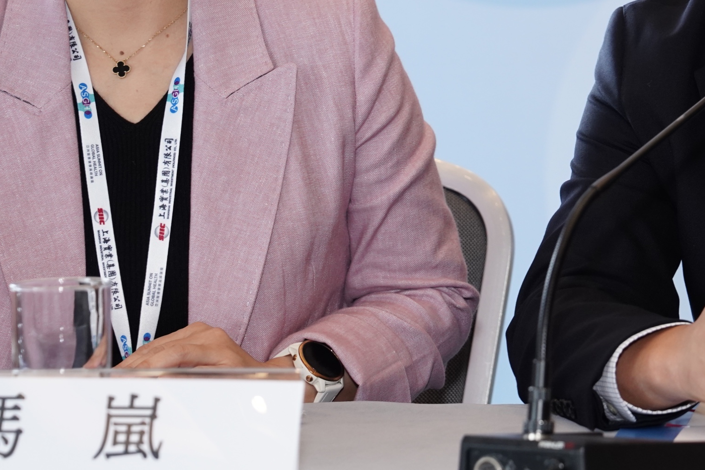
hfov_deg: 10.9
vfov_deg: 7.4
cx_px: 875
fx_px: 3623
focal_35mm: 185
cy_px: 11
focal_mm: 70
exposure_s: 1/160
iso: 800
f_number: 4.5
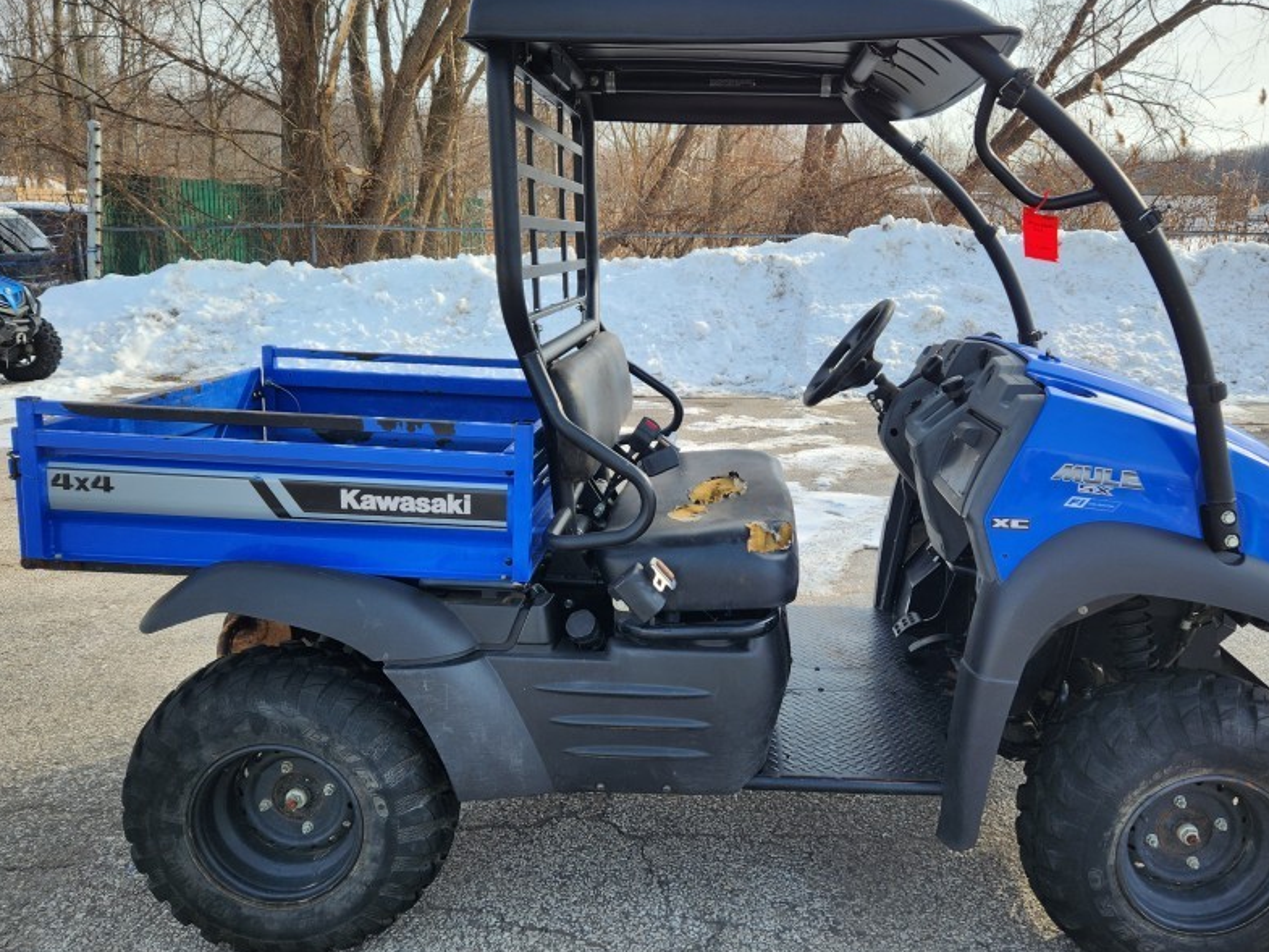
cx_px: 689
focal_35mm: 30
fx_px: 1100
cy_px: 477
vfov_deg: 46.8
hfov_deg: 59.9
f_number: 1.8
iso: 20
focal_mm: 5.4
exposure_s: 1/1005
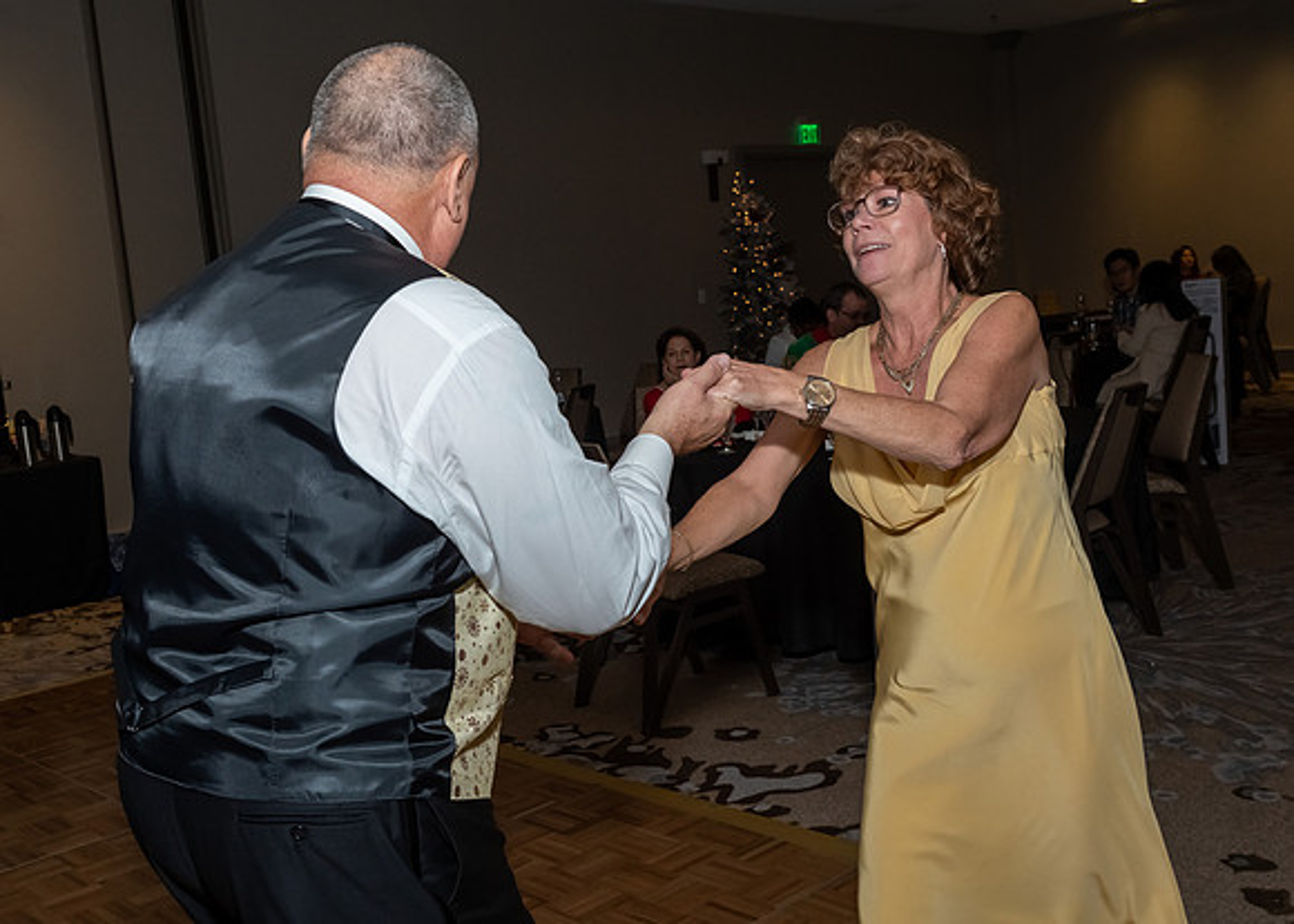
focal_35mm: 39
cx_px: 616
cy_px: 463
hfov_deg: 48.2
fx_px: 1446
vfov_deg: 35.4
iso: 500
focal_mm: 22
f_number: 6.3
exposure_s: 1/250
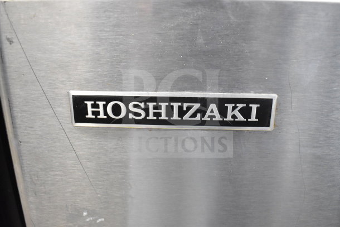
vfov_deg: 38.4
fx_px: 326
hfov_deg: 55.1
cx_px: 170
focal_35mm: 34
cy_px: 114
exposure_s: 1/40
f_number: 3.8
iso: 4500
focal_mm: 23
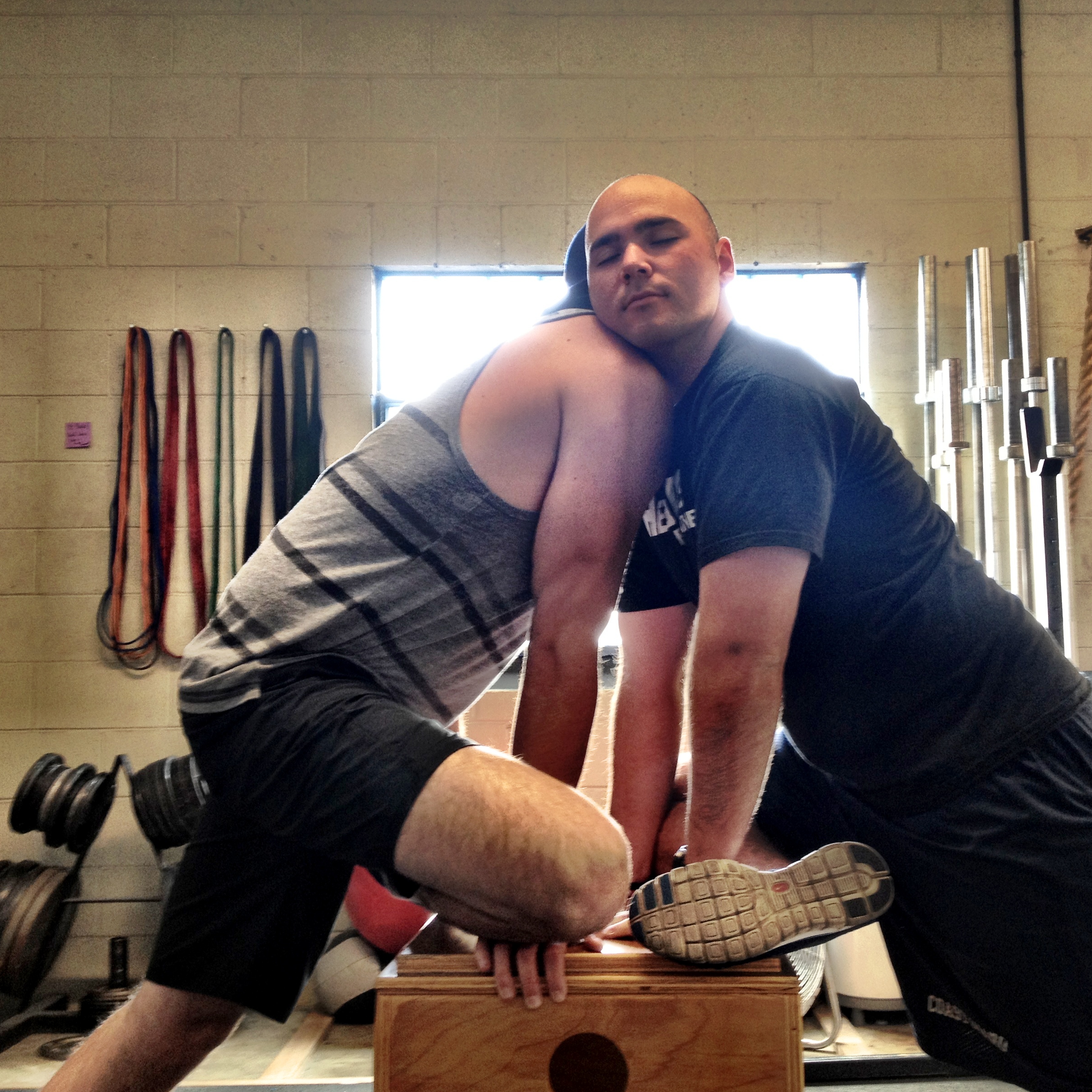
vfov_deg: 40.0
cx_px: 615
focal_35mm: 42
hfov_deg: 40.0
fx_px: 1499
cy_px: 540
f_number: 2.4
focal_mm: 4.28
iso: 80
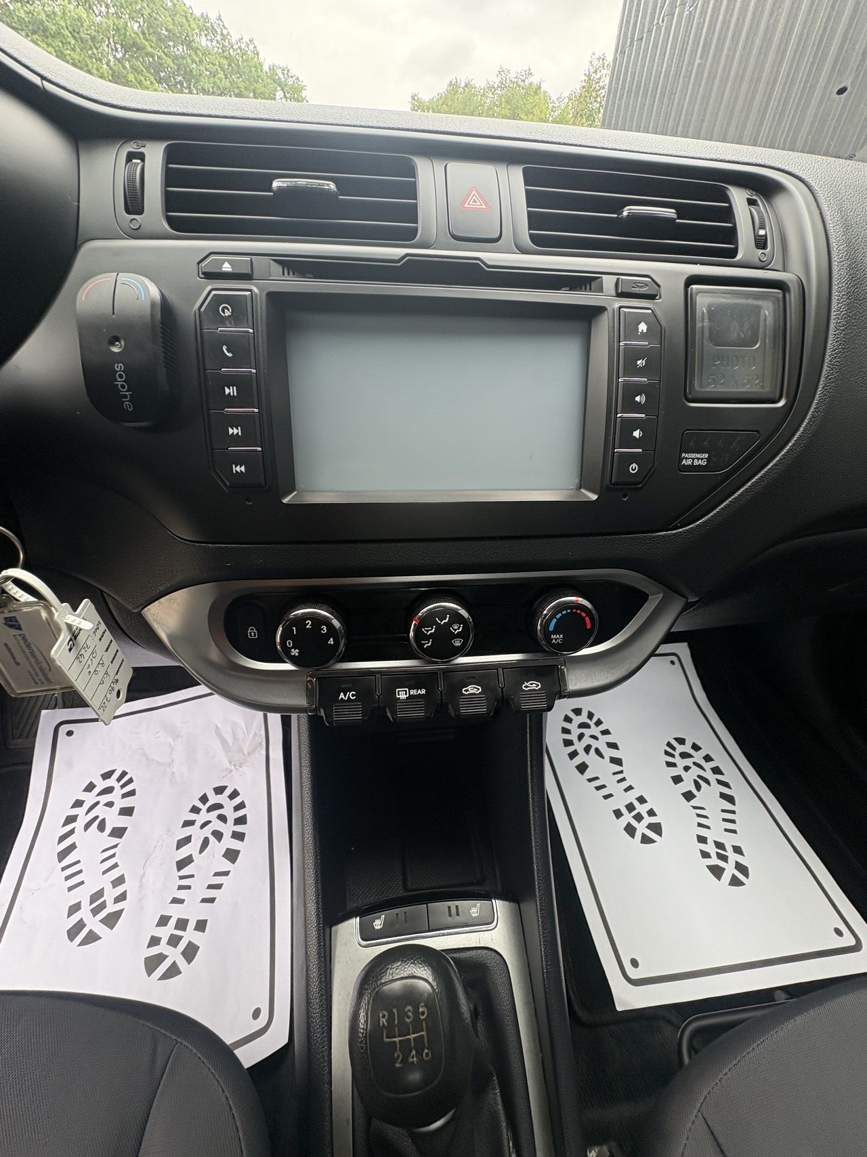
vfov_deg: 102.1
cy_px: 578
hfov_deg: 85.7
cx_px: 434
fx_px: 468
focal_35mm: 14
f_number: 2.2
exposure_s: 1/99
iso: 100
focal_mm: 2.22
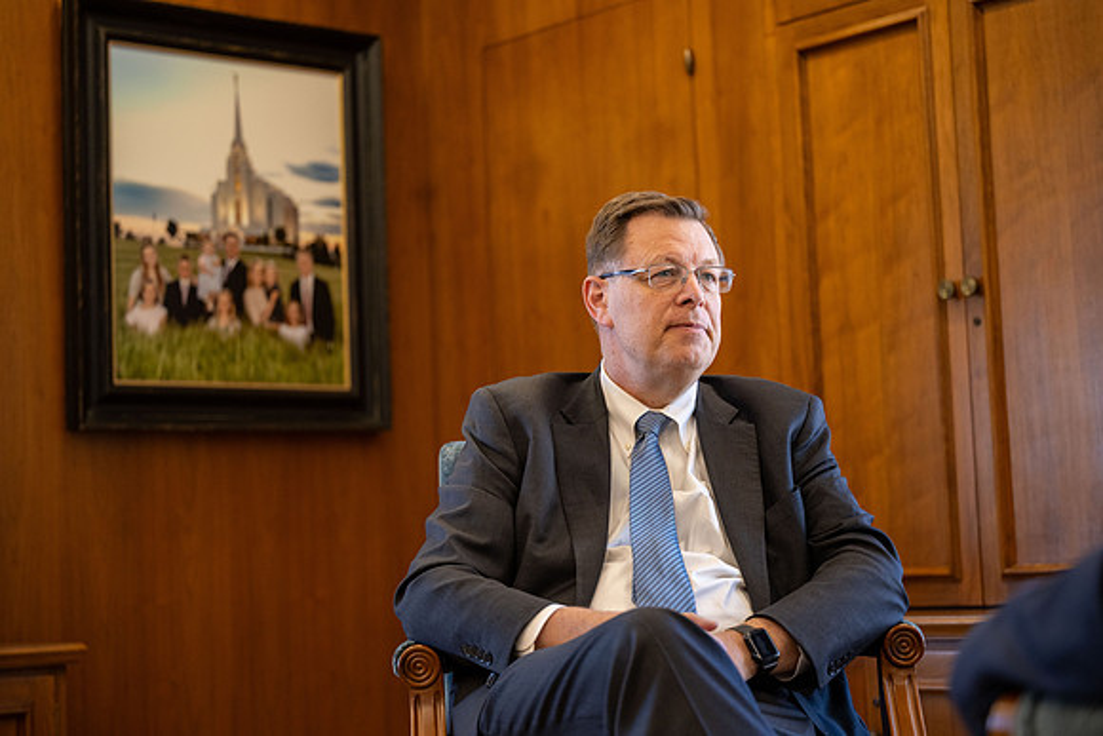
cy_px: 368
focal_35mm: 70
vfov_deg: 19.5
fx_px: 2145
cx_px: 552
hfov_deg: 28.8
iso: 1250
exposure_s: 1/320
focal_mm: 70
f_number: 2.8
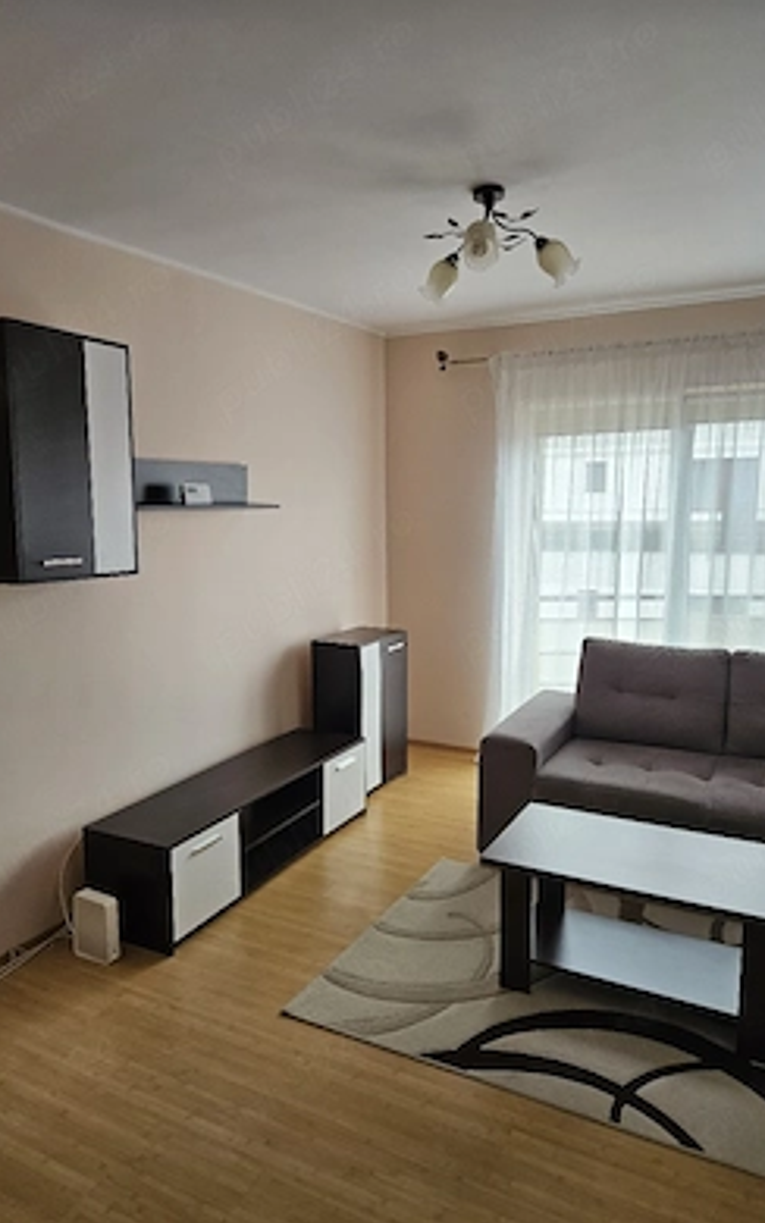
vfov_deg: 72.5
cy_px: 621
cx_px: 376
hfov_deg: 49.3
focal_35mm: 25
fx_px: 833
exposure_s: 1/182
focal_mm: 5.4
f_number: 1.8
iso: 160
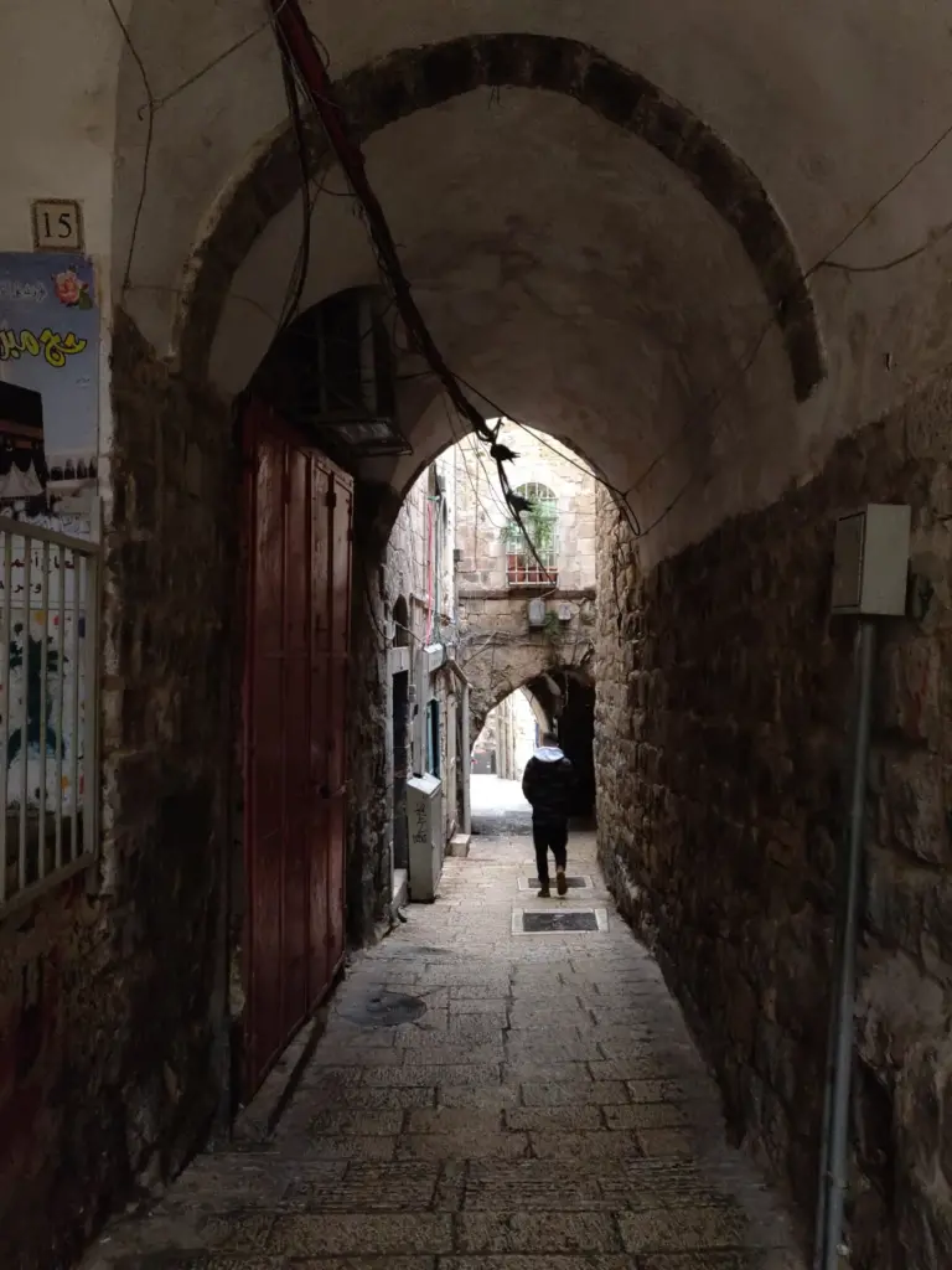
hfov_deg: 54.9
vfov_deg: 69.4
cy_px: 635
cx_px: 476
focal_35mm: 25
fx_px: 917
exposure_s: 1/17
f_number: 1.7
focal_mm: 4.25
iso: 2000
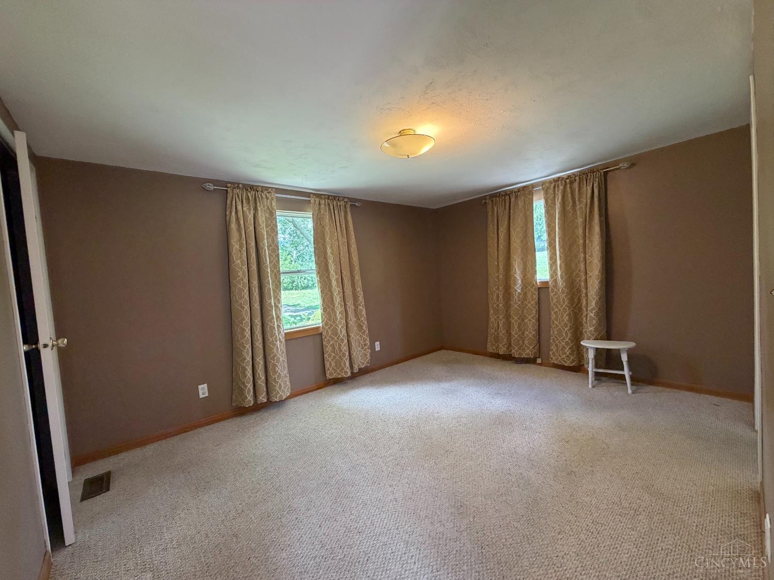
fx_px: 313
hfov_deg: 102.1
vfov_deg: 85.7
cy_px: 290
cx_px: 387
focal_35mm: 14
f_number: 2.2
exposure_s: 1/99
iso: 320
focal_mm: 2.22
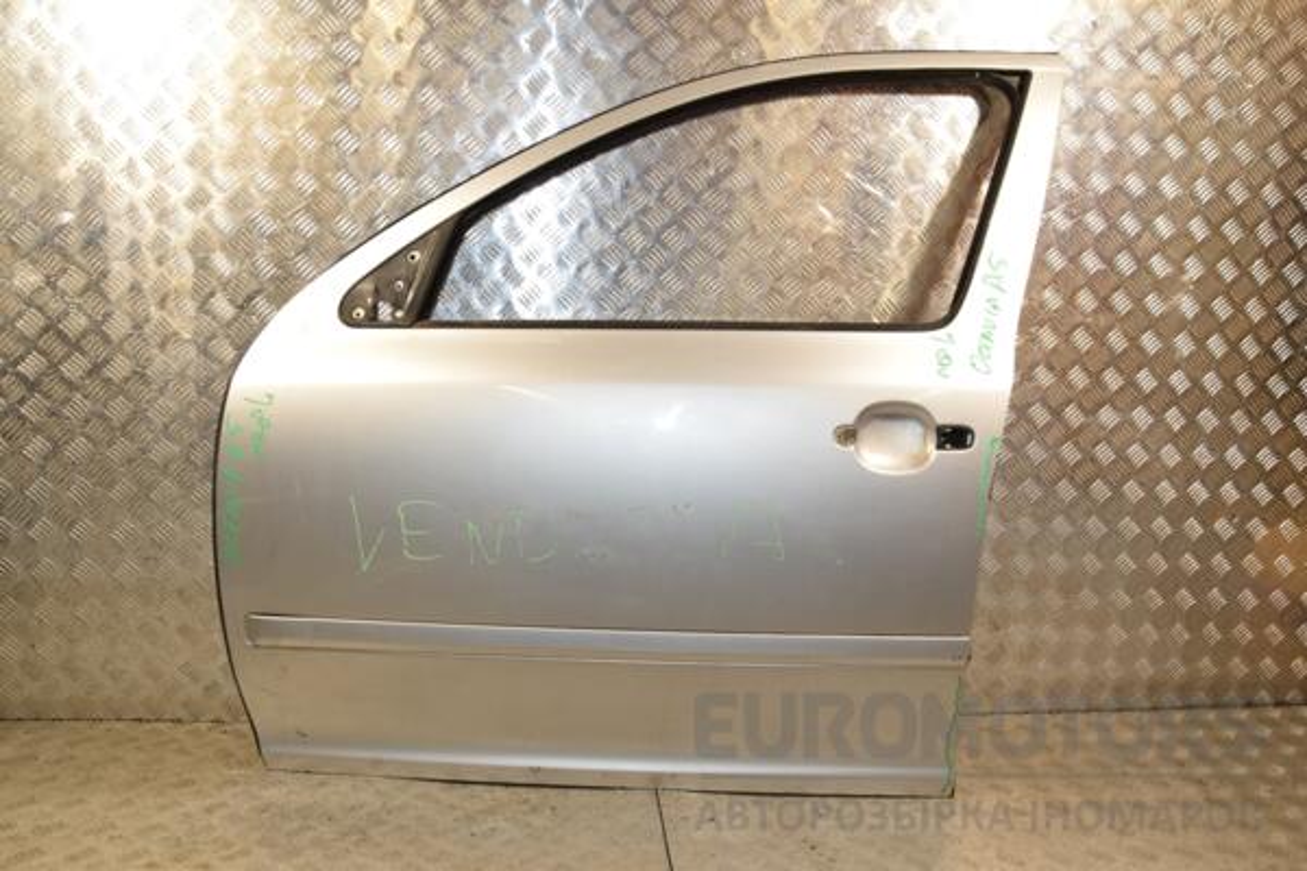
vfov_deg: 41.7
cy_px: 436
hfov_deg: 59.5
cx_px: 654
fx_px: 1144
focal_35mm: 32
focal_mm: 21
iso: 800
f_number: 5.6
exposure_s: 1/200
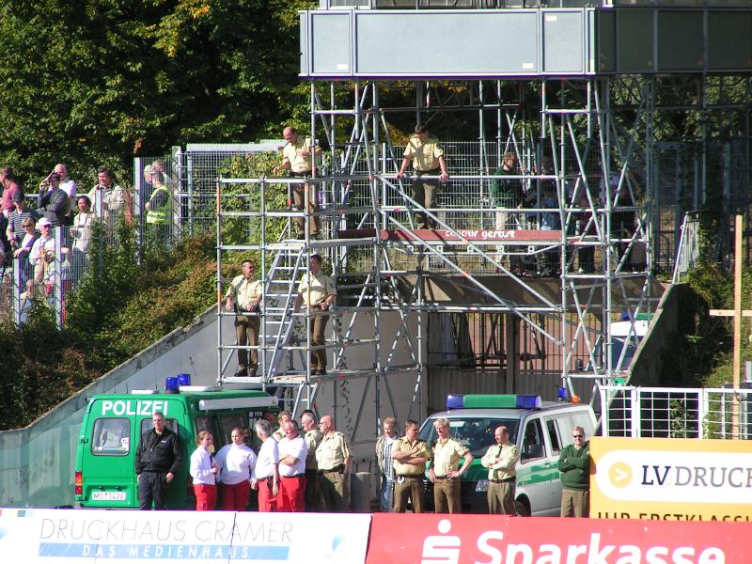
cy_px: 282
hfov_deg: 5.2
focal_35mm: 380
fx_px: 8255
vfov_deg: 3.9
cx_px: 376
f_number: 4.5
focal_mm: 58
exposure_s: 1/500
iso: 50
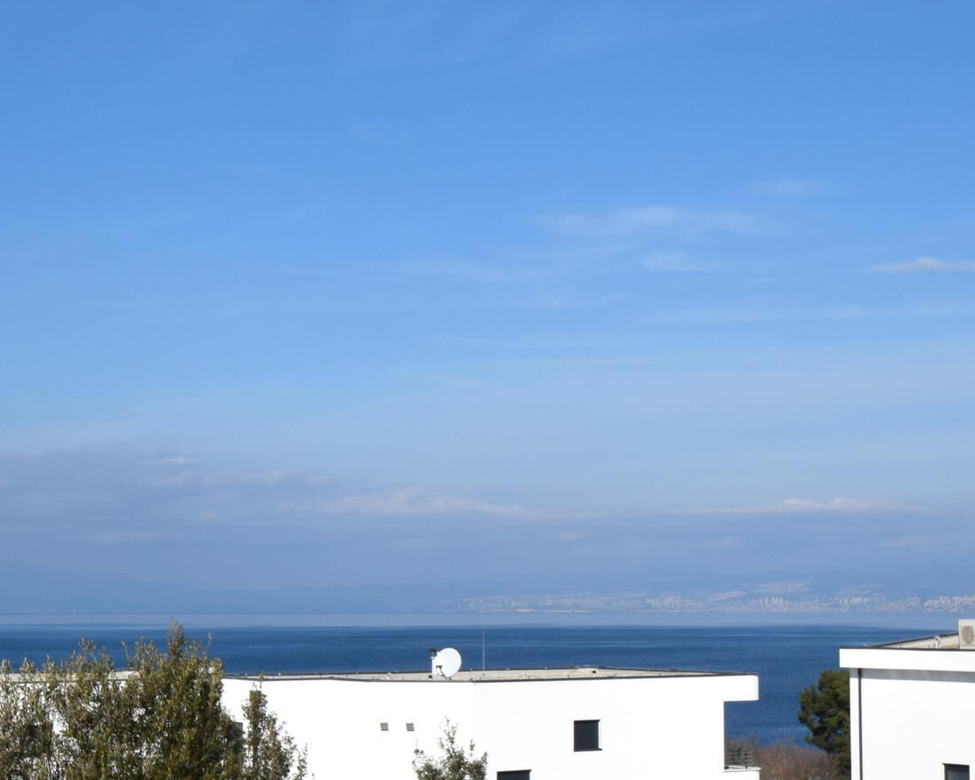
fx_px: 2136
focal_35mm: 74
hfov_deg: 25.7
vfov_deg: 20.7
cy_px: 318
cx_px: 533
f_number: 13
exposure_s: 1/640
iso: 200
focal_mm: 24
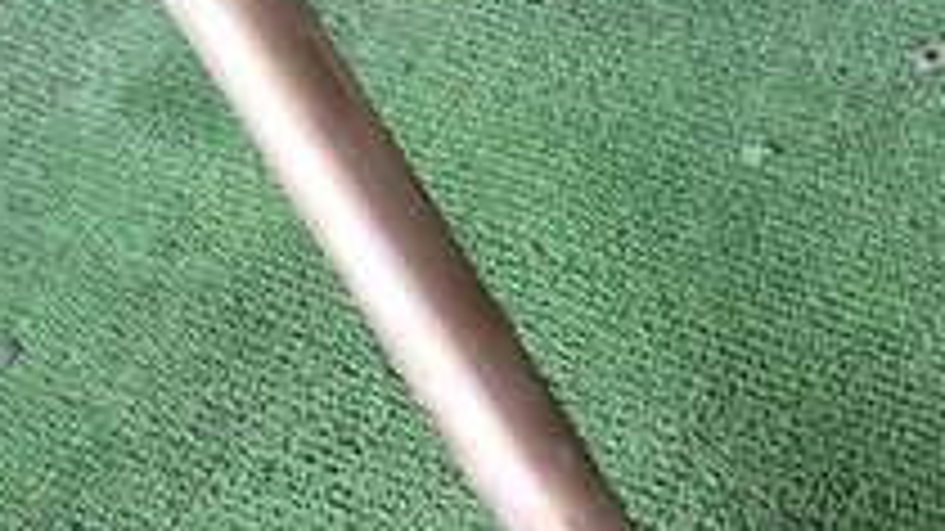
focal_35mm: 78
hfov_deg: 24.8
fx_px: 1954
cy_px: 585
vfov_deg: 15.1
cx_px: 1107
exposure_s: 1/125
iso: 200
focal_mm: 4.5
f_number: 2
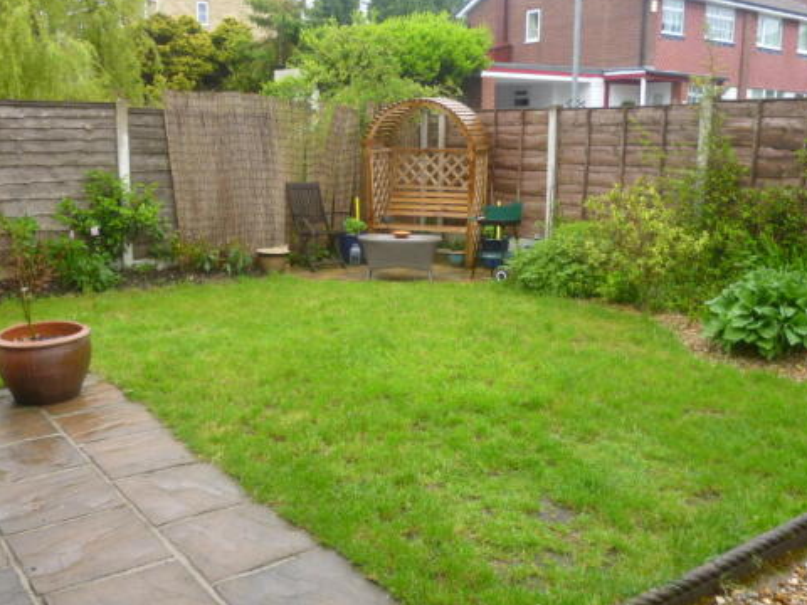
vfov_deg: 41.8
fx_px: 793
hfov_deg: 53.9
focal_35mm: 34
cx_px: 379
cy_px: 275
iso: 125
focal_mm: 5
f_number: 3.1
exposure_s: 1/60
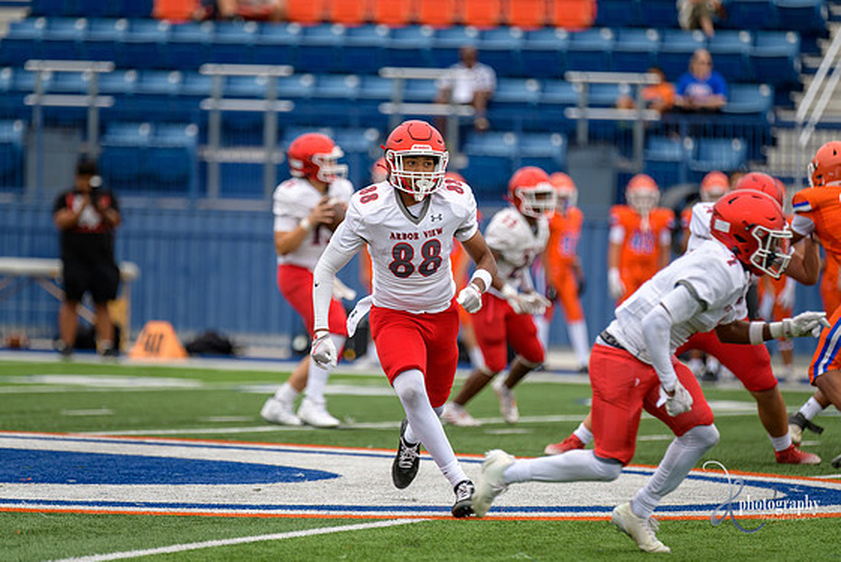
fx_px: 6523
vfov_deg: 4.9
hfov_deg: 7.4
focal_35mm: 279
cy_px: 281
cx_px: 429
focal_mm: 270
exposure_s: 1/800
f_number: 2.8
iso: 280
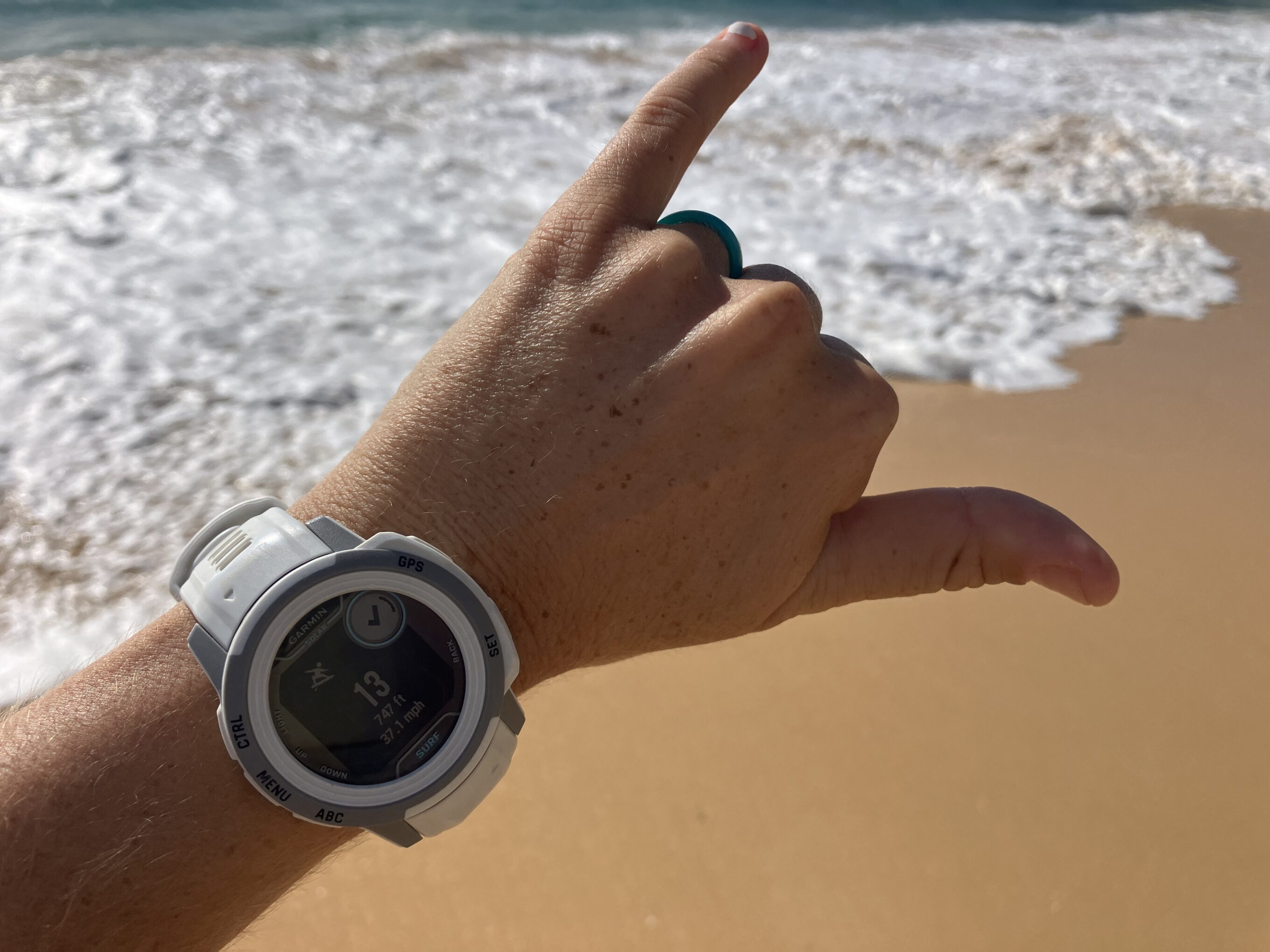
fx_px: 1027
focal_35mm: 28
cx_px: 635
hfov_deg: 63.4
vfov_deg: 49.7
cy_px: 476
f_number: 1.8
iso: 32
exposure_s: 1/6098
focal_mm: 3.99
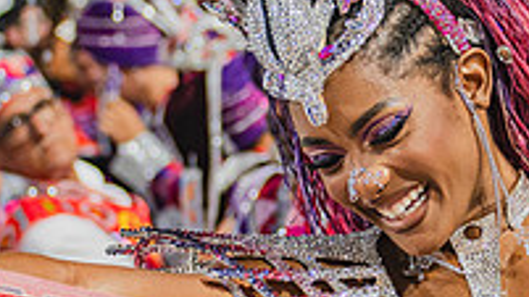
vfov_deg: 5.7
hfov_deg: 10.2
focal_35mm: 211
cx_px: 371
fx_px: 2959
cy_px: 223
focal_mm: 70
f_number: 4.5
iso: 2500
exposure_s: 1/160
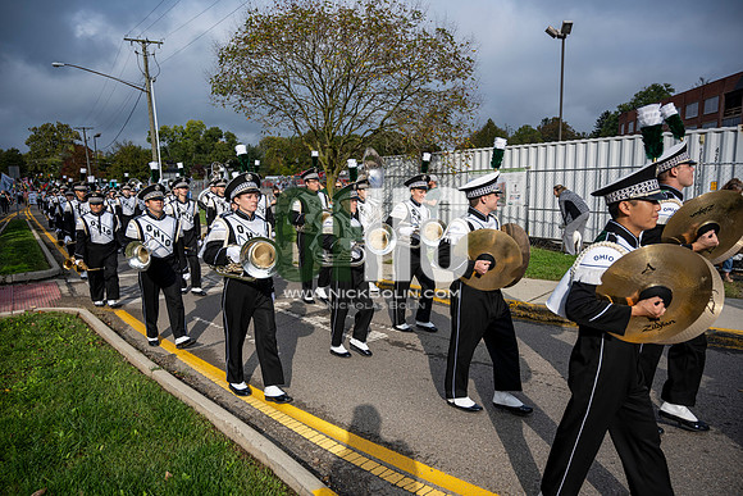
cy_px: 248
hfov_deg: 73.7
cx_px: 372
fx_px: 495
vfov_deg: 53.2
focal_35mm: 24
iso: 125
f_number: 4
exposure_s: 1/1600
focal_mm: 24
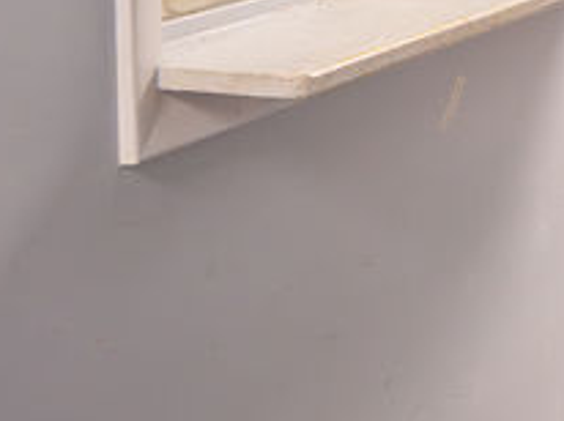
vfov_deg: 14.7
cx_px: 899
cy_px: -163
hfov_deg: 17.9
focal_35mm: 95
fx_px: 1546
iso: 800
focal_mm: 16
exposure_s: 1/60
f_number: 2.8
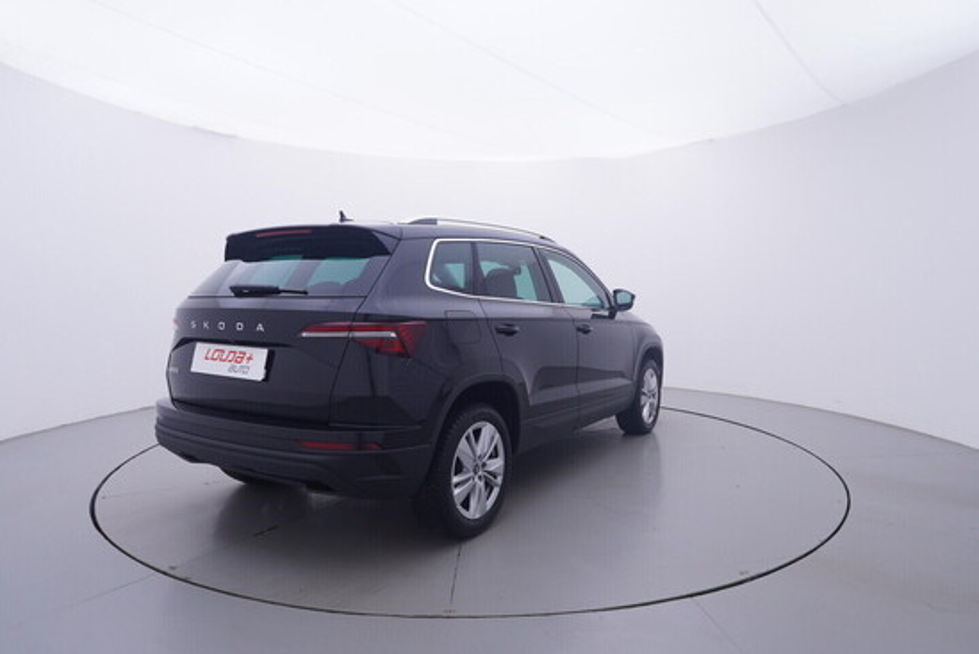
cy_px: 327
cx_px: 490
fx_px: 612
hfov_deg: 77.3
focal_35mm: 22
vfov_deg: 56.2
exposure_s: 1/80
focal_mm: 15
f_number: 5
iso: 200
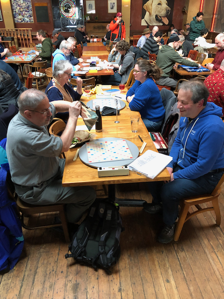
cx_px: 112
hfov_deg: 49.7
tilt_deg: -28.3
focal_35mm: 28
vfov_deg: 63.4
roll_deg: +0.1
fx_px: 242
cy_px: 150
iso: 80
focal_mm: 3.99
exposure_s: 1/15
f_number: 1.8
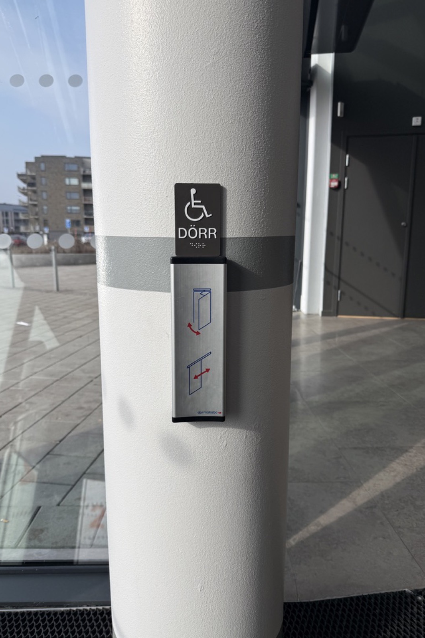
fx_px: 443
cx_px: 204
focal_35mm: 25
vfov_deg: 71.5
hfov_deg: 51.3
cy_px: 319
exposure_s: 1/2445
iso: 80
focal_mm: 6.76
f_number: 1.78
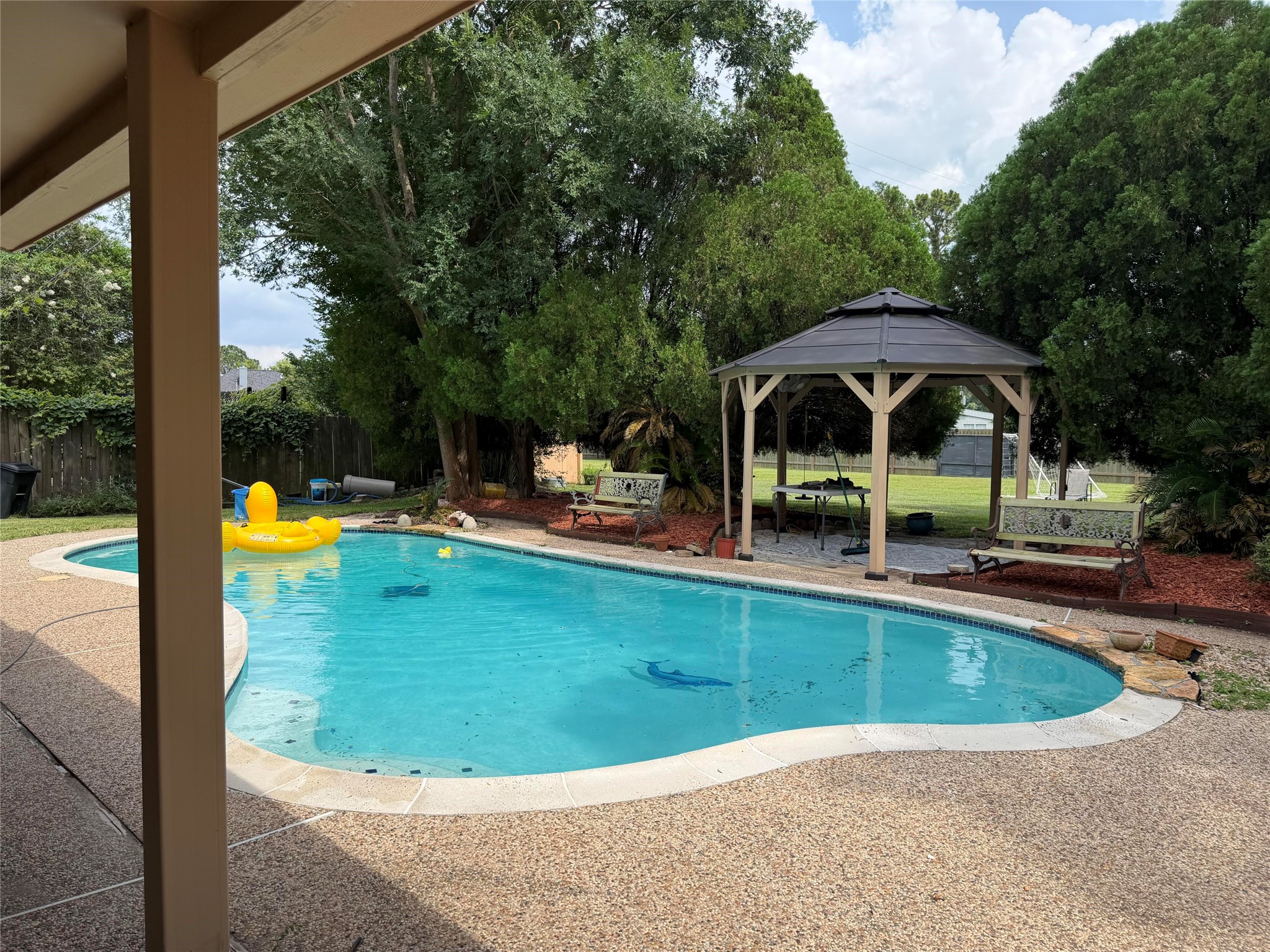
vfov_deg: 56.8
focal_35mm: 24
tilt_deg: -2.0
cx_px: 635
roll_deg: -0.7
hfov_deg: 71.6
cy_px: 476
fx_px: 881
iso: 80
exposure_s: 1/3425
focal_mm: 6.76
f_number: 1.78
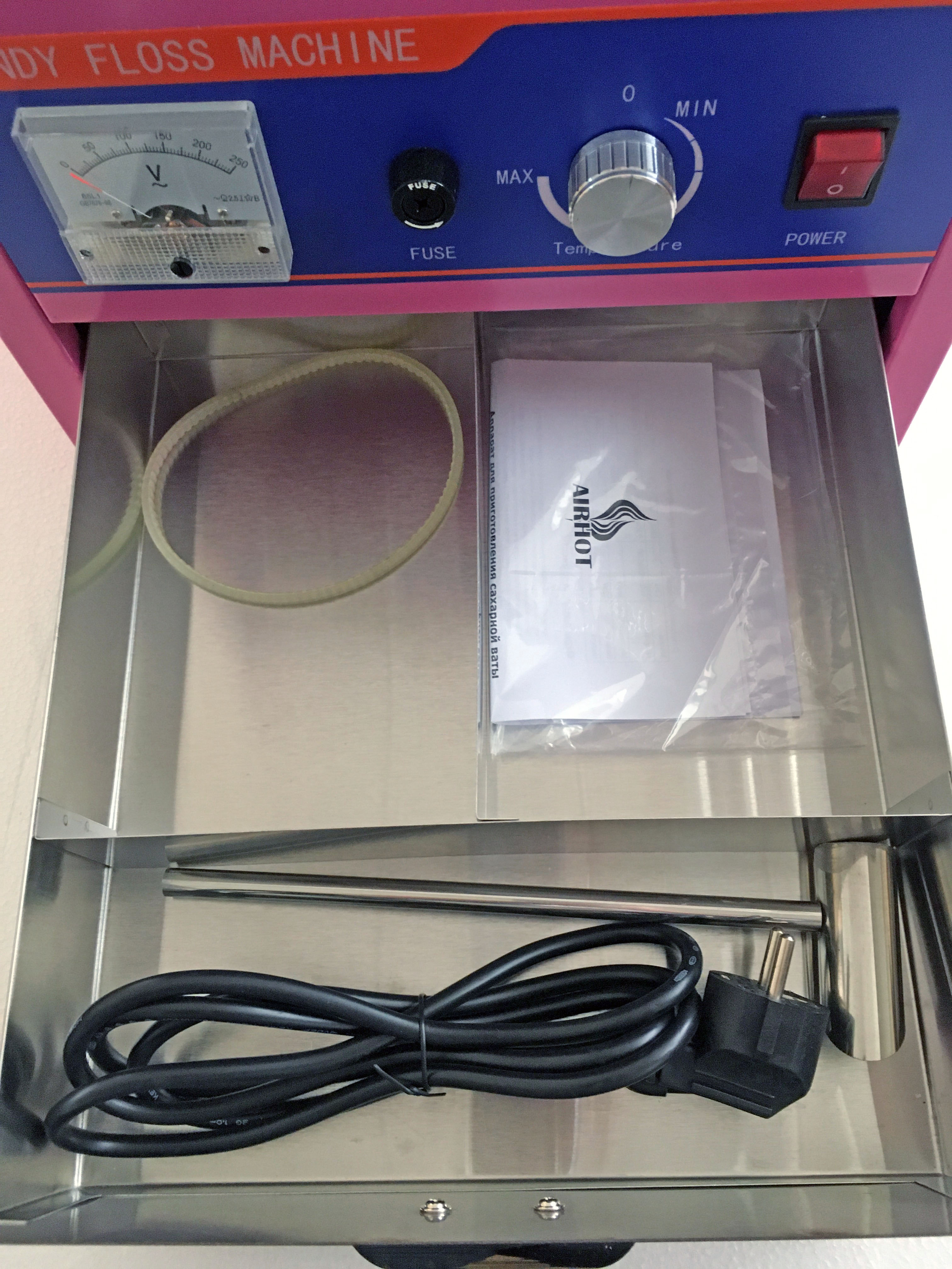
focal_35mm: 29
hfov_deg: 48.2
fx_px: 1063
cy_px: 634
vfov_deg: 61.7
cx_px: 476
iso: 200
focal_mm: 4.15
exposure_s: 1/20
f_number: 2.2
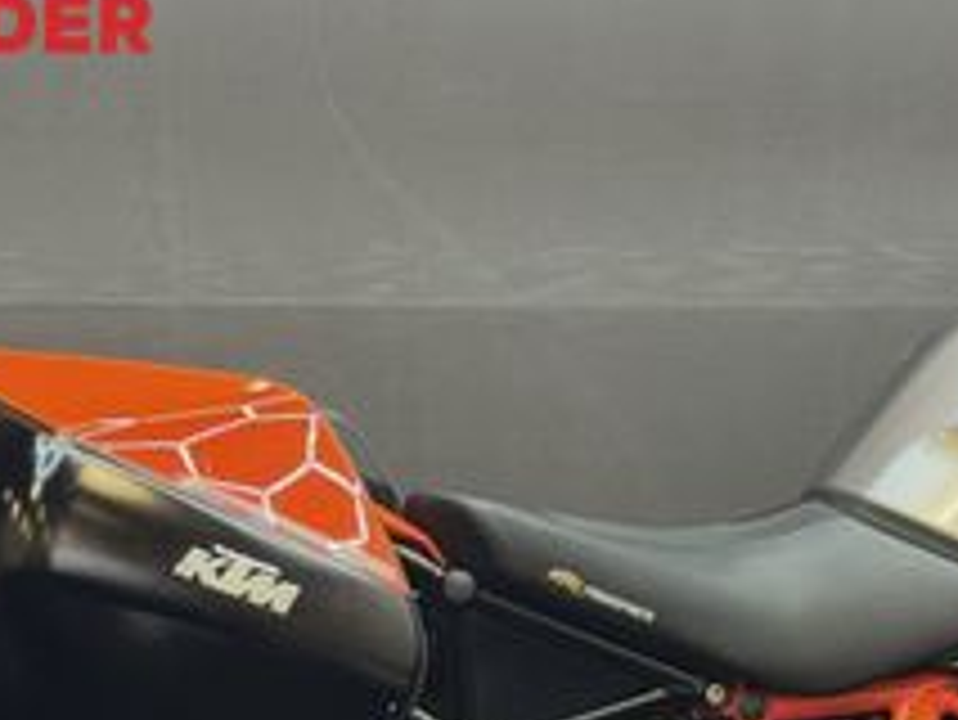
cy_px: 756
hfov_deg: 13.6
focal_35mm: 144
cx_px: 873
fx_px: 3987
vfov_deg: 10.2
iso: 200
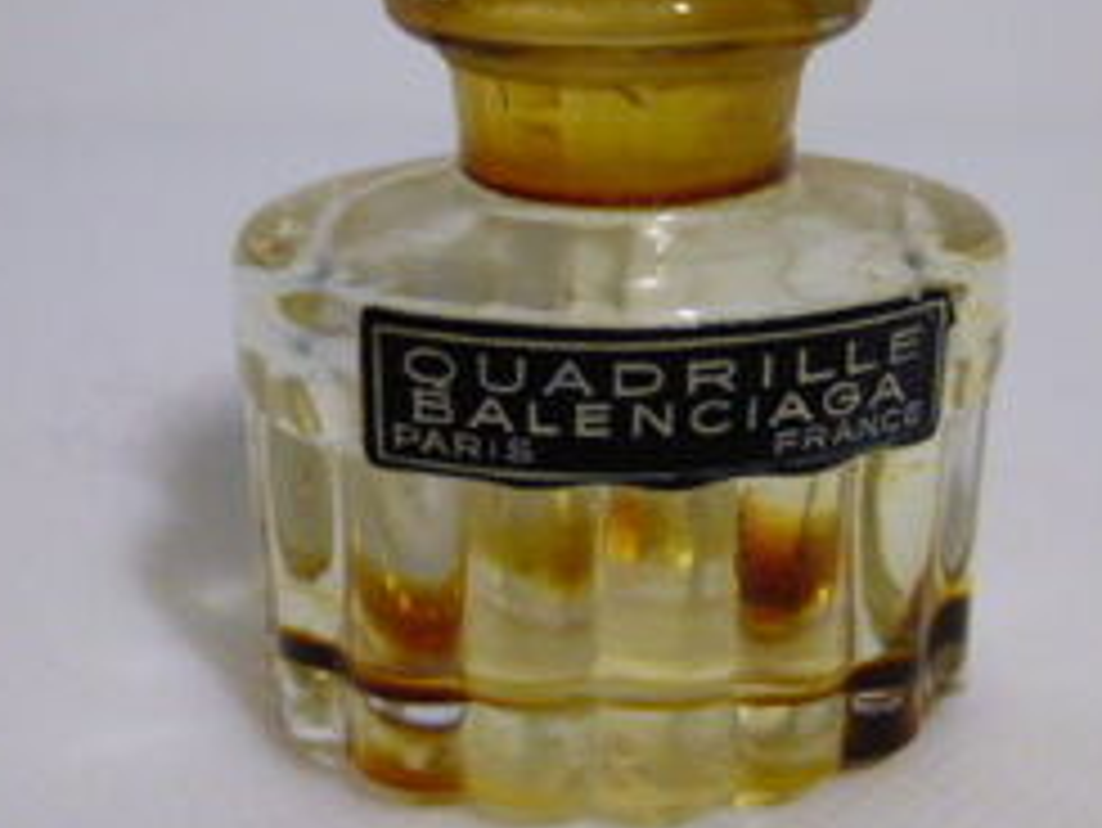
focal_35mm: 49
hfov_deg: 38.9
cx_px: 585
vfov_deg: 29.7
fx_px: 1561
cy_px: 356
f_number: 3.1
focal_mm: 4.5
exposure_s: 1/60
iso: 320
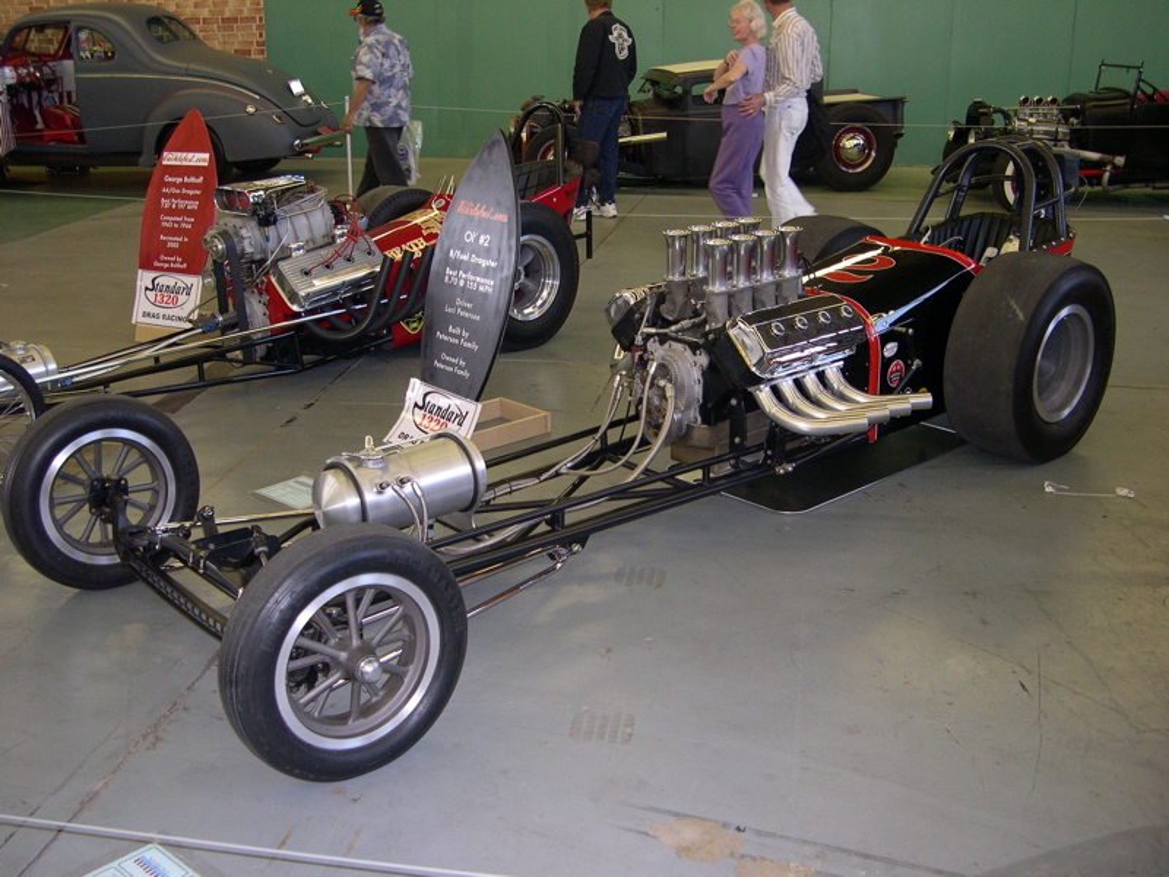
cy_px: 438
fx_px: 1283
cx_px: 584
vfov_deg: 37.7
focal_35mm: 38
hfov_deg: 49.0
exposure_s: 1/60
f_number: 2.8
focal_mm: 8
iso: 213
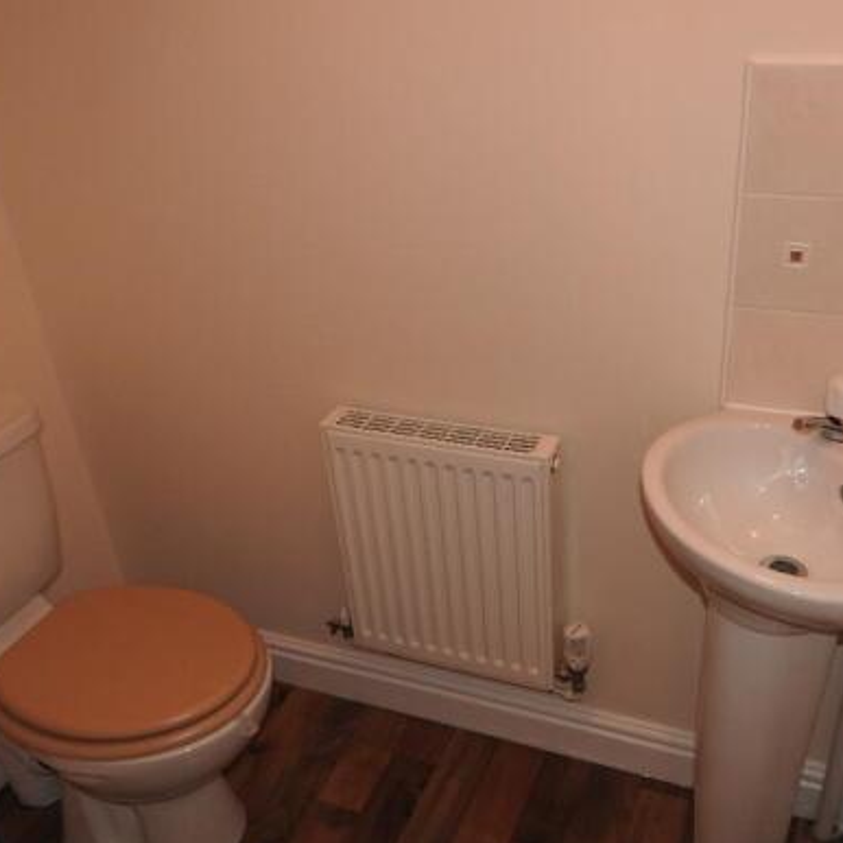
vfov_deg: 51.1
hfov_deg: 50.8
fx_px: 882
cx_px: 501
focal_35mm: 32
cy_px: 438
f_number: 3.3
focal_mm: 4.3
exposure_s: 1/30
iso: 200
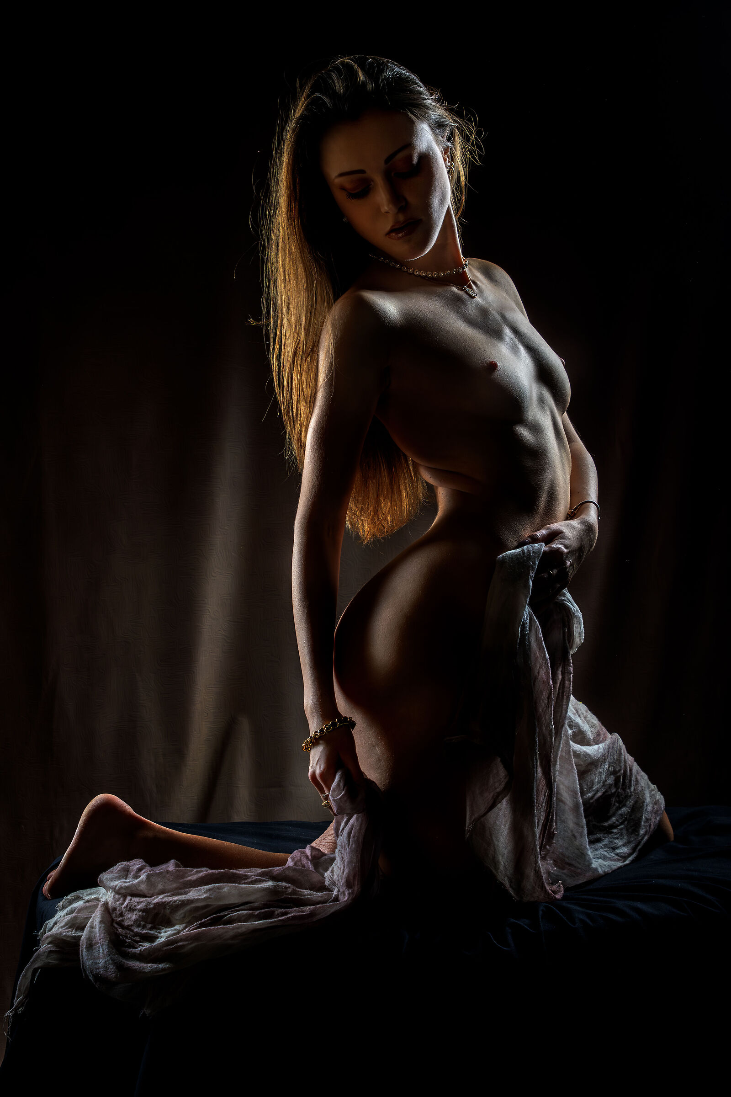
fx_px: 2010
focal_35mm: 66
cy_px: 548
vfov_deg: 30.5
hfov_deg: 20.6
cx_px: 366
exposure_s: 1/200
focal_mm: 44
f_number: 9
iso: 400
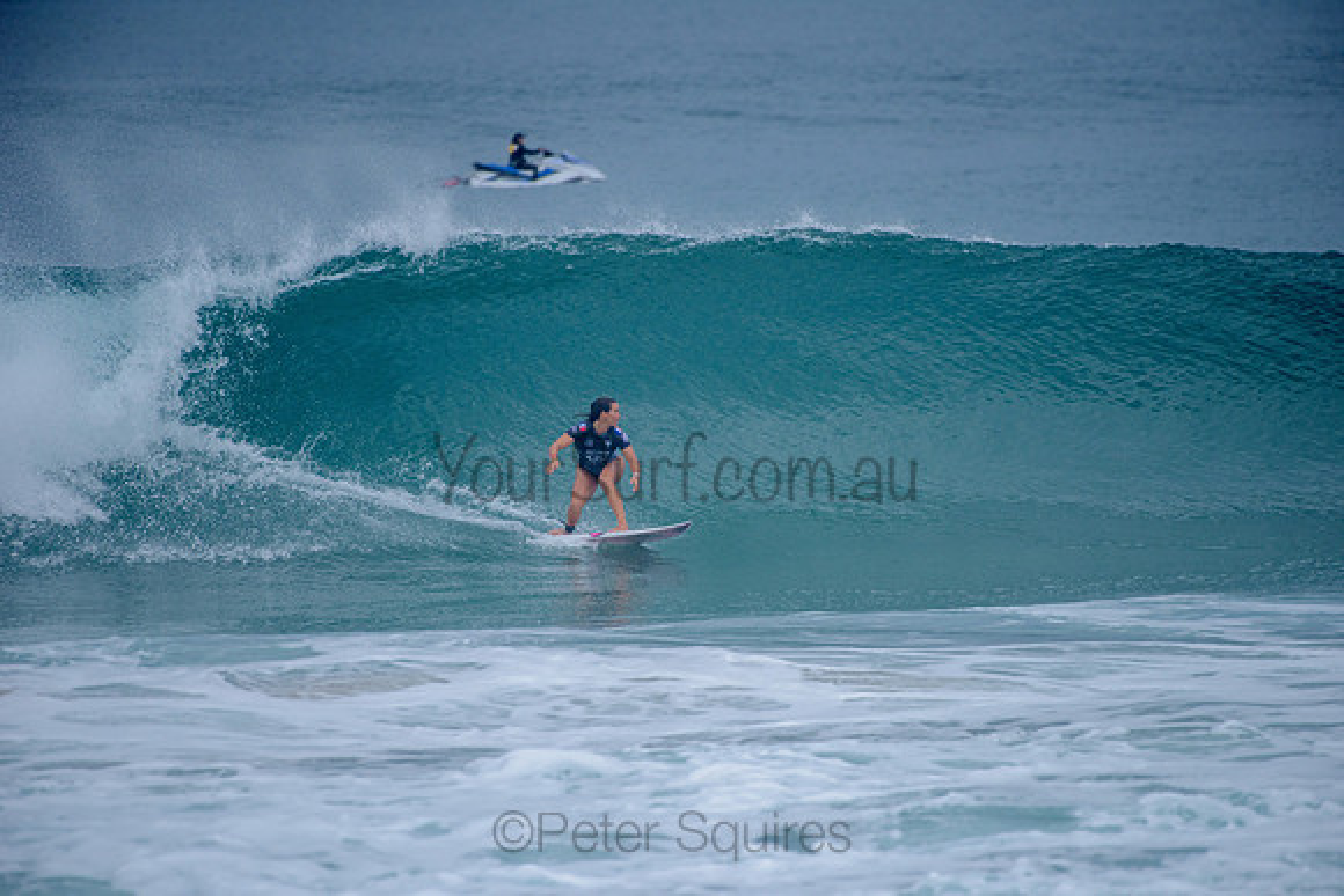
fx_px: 17927
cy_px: 448
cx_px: 672
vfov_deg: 2.9
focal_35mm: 480
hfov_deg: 4.3
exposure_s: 1/2000
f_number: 5.6
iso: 360
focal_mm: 480
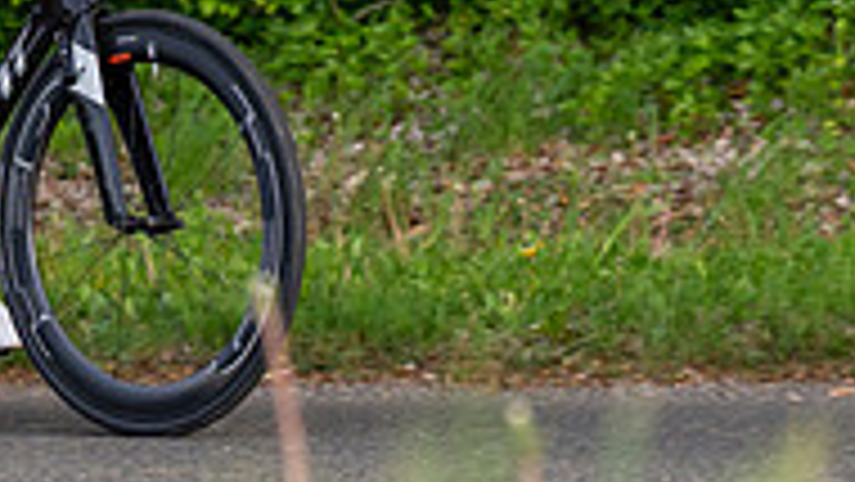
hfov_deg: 6.9
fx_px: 7030
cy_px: -137
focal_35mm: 310
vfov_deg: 3.9
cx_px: 94
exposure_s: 1/800
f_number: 4
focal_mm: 97
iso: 1250
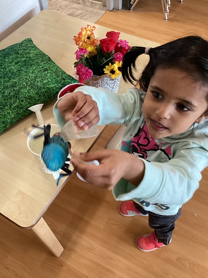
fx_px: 248
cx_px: 104
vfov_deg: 58.3
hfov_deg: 45.5
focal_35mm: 31
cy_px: 139
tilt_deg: -54.5
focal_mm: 3.3
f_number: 2.4
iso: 320
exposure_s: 1/50
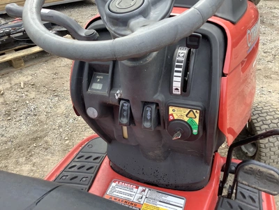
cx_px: 140
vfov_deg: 45.4
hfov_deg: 58.4
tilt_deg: -36.9
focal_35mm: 31
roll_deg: +1.8
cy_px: 105
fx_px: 250
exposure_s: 1/285
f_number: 2.4
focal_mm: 3.3
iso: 25
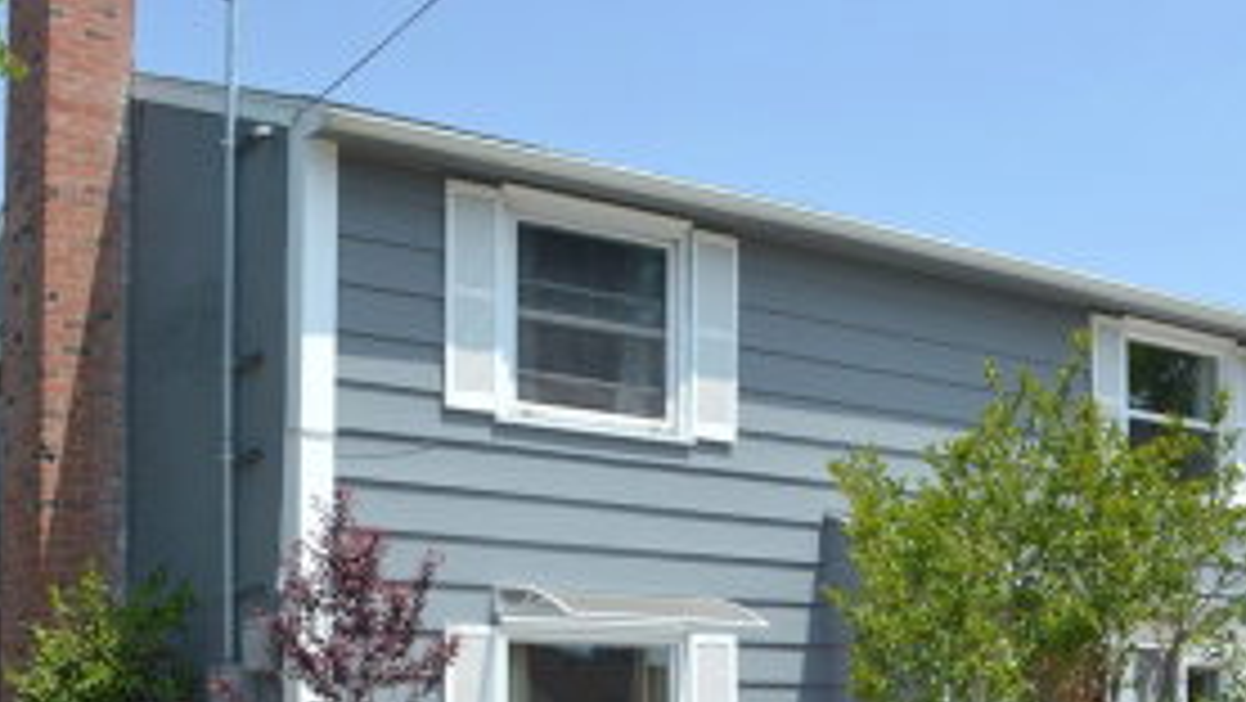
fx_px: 1917
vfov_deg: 20.0
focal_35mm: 58
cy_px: 722
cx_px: 841
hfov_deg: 35.6
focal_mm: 20
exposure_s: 1/800
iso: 640
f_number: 14
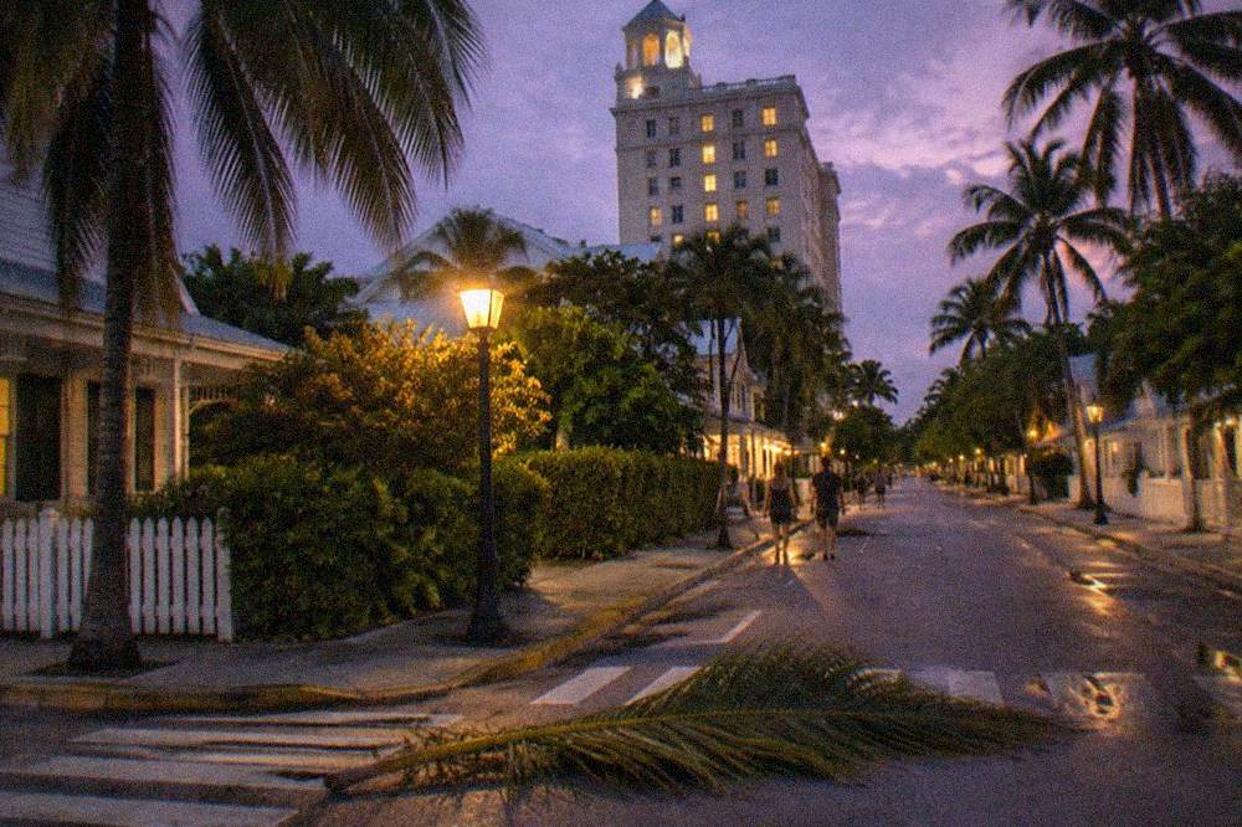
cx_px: 621
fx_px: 1690
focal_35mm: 49
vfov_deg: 27.5
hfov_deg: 40.4
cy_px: 414
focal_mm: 49
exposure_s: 1/125
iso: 6400
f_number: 3.5
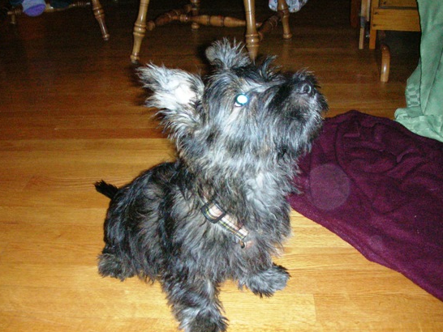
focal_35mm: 41
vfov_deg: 35.1
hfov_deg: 45.7
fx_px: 525
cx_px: 204
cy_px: 181
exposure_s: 1/60.1
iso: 400
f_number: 3
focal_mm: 5.8
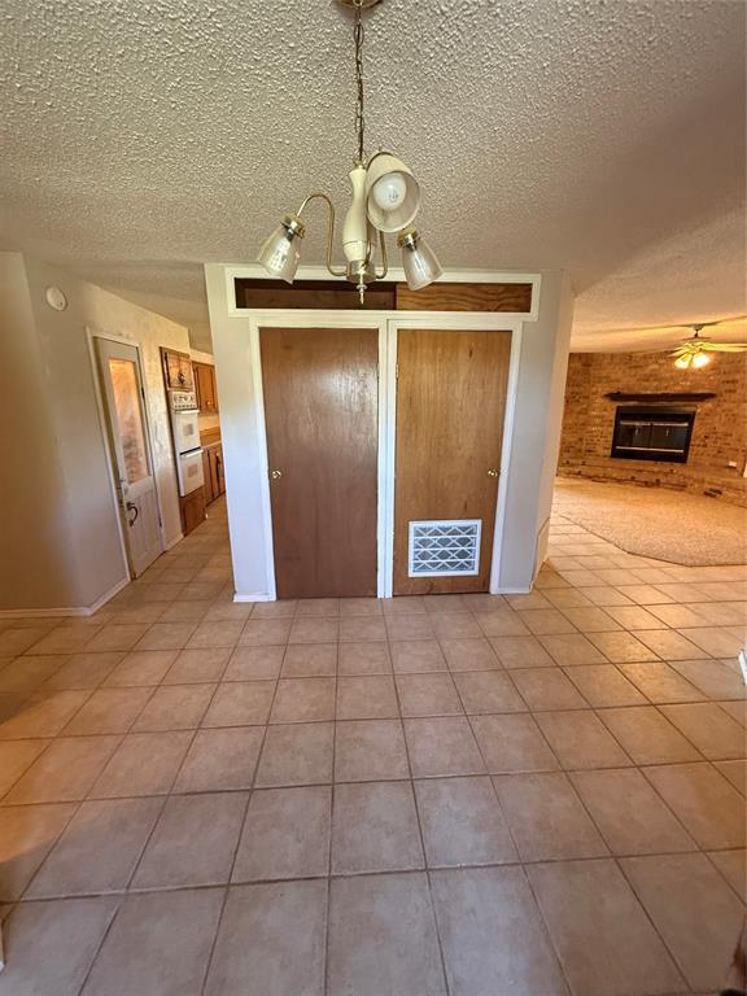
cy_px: 498
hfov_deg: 85.7
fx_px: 403
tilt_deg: -13.0
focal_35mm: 14
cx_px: 374
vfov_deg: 102.1
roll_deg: -0.9
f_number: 2.2
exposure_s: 1/60
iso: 400
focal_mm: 2.22
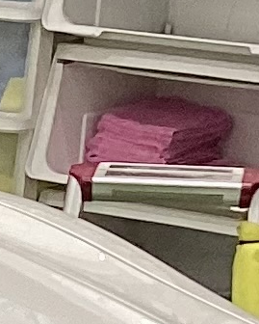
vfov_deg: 6.3
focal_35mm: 294
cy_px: 724
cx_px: -877
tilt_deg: -20.7
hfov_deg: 4.7
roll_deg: +2.1
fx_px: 2816
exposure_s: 1/60
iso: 50
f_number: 2.4
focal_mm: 3.3
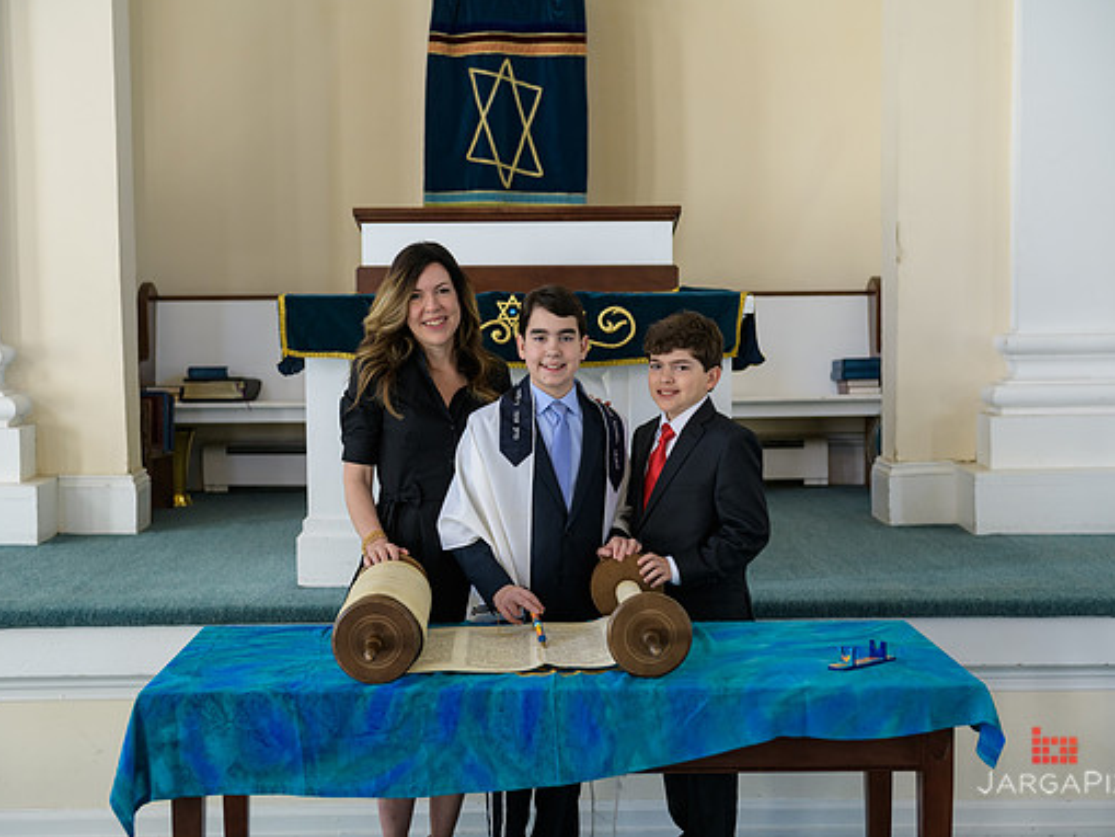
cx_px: 552
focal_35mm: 57
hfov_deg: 33.8
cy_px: 417
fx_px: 1836
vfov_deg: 25.7
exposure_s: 1/125
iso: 400
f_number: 3.2
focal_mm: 52
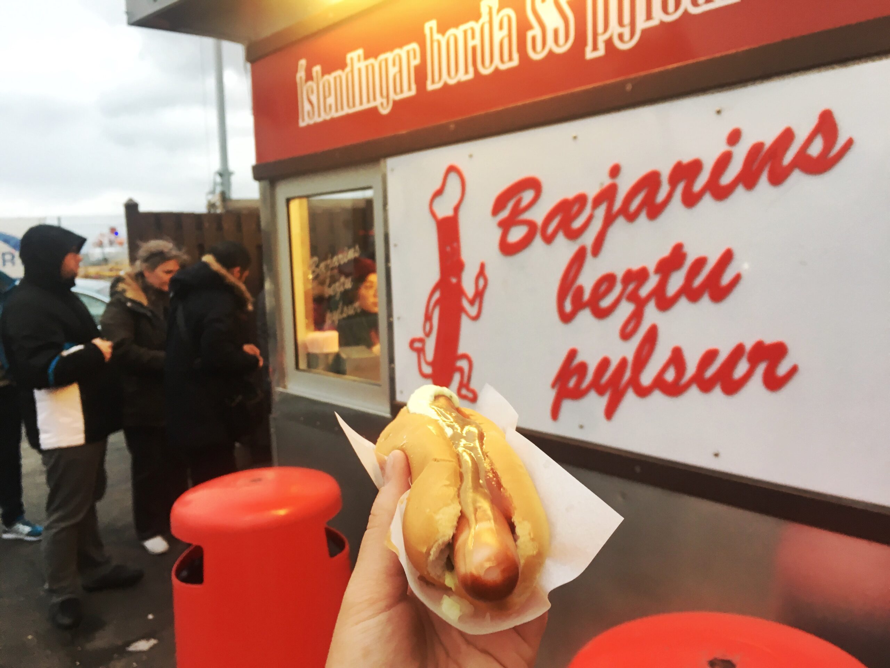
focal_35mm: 29
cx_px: 445
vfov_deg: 48.2
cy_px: 334
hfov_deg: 61.7
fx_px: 746
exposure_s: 1/33
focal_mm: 4.15
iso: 64
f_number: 2.2
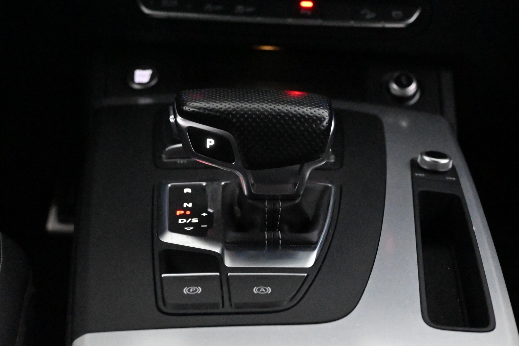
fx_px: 930
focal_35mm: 64
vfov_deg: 21.1
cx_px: 260
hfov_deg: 31.2
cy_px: 173
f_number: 6
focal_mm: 43
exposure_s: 1/60
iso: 25600
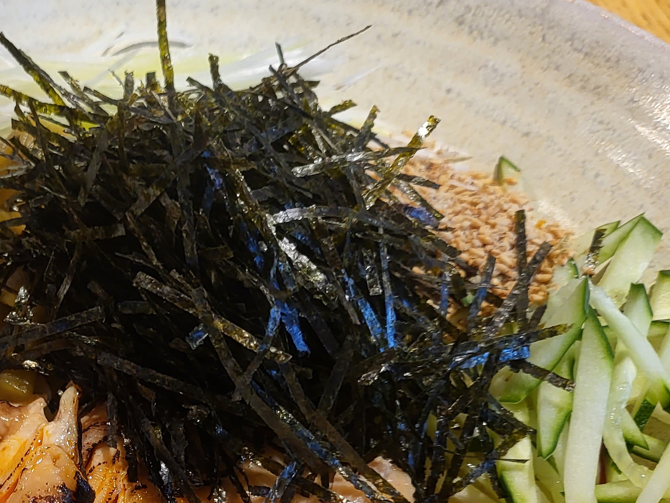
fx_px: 1103
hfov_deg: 31.6
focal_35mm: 57
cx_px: 28
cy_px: 518
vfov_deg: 24.4
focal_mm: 5
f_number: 1.8
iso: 160
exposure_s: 1/40
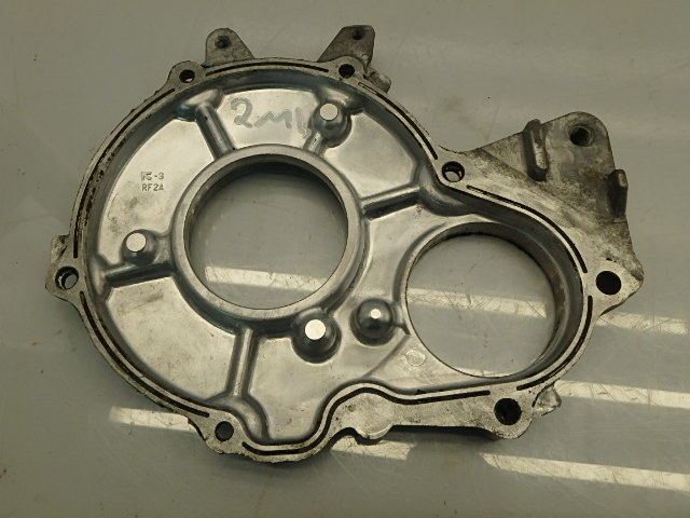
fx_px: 678
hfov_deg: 54.0
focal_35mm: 34
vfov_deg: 41.8
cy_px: 259
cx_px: 345
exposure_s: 1/80
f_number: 4.9
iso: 125
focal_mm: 6
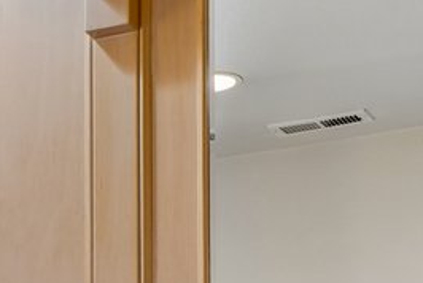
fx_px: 1447
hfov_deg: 15.1
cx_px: -259
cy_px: 524
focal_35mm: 123
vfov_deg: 10.5
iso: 400
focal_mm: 16
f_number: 8
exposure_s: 1/25
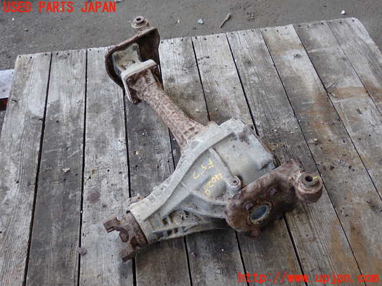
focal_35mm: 41
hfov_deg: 45.8
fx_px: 452
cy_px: 143
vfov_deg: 35.1
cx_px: 191
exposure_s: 1/80
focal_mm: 7.31
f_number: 2.8
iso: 200
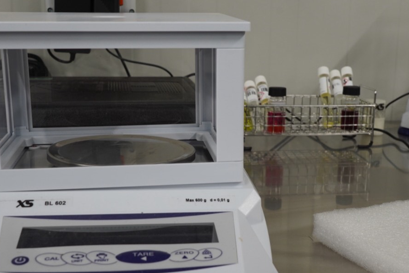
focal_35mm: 52
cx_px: 236
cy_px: 152
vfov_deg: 26.0
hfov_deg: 38.1
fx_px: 591
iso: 800
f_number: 9
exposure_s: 1/25
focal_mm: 29
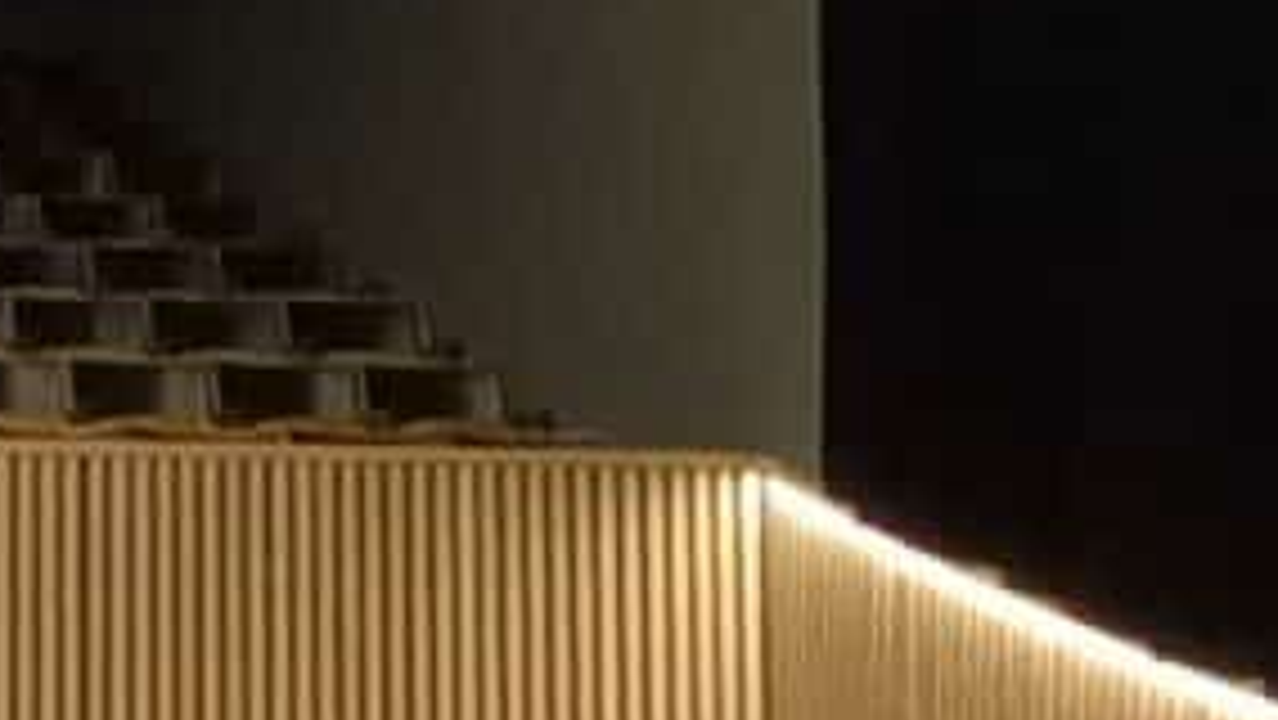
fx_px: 3458
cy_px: 158
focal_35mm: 102
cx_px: -1076
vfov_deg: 11.8
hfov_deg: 17.0
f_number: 2.2
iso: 200
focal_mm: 1.42
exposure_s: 1/33.3
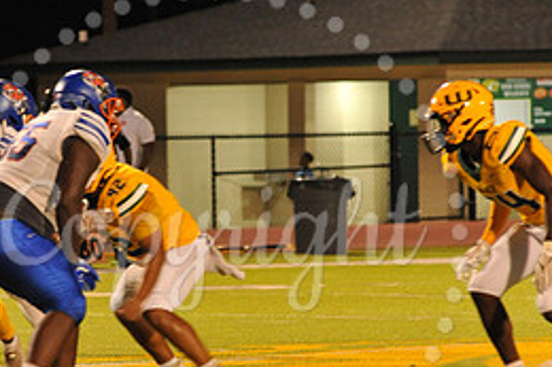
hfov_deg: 4.6
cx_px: 210
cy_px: 238
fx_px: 6834
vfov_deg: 3.1
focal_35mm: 446
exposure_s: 1/160
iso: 3200
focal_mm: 200
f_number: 5
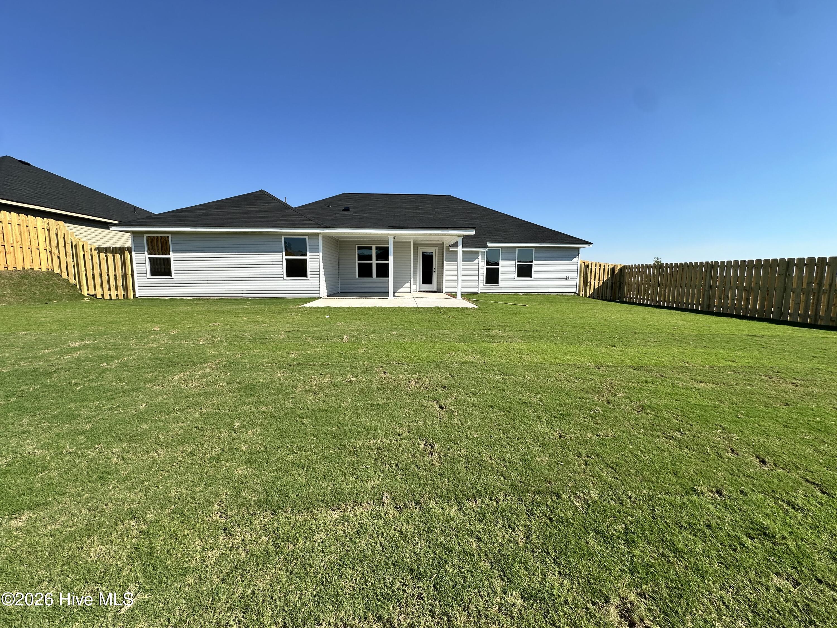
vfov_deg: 85.7
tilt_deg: -5.5
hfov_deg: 102.1
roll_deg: -0.3
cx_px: 418
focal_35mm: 14
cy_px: 314
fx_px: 339
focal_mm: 2.22
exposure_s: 1/1949
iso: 50
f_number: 2.2
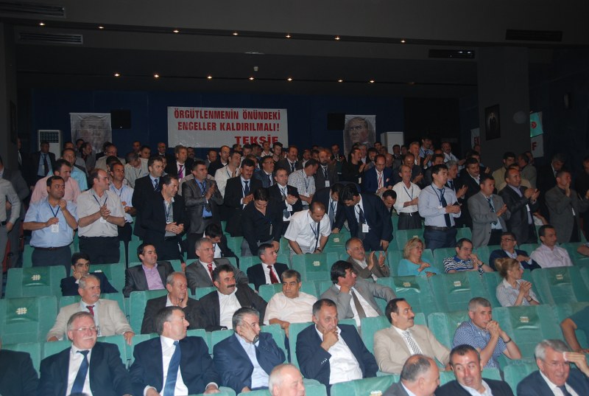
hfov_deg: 49.5
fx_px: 639
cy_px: 198
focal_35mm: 39
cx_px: 294
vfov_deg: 34.4
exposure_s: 1/60
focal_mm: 26
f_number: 4
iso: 200
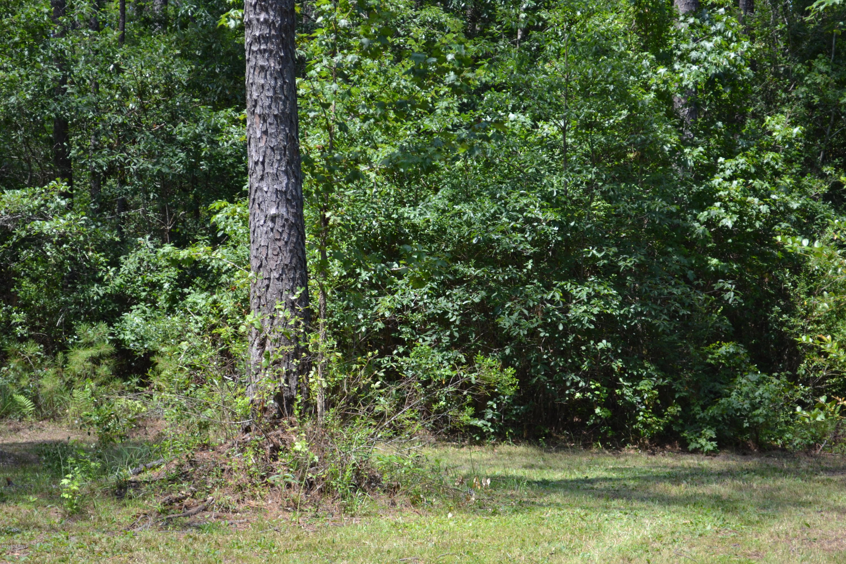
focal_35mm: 78
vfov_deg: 17.5
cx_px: 423
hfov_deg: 26.0
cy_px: 282
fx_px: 1833
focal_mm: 52
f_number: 5.6
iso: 110
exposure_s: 1/125
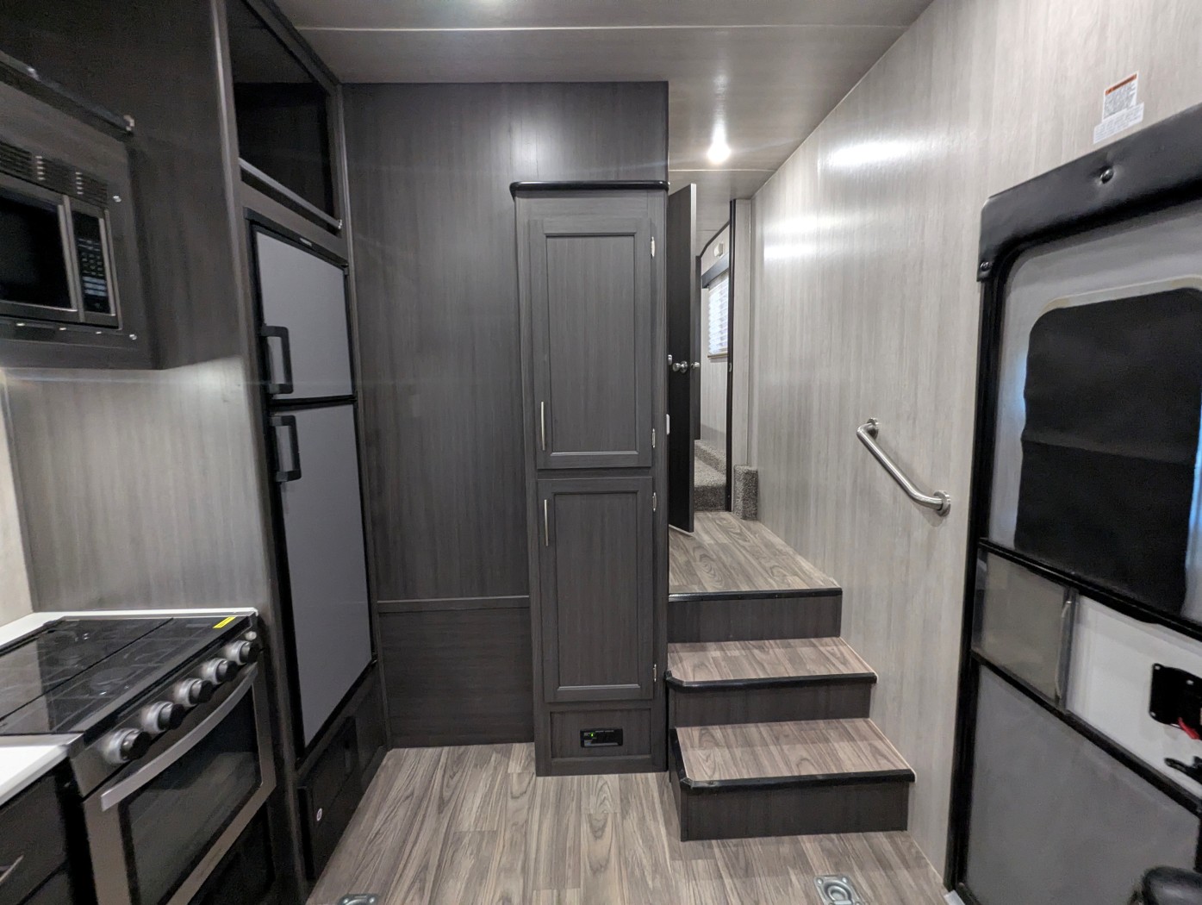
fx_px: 556
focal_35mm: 16
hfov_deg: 94.4
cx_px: 601
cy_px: 452
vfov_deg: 78.2
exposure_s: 1/29.5
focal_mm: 2.35
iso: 379
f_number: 2.2
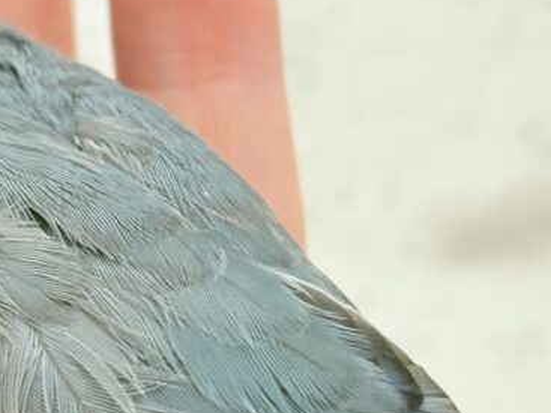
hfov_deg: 11.6
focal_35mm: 170
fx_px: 2705
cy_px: 173
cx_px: 155
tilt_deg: -6.2
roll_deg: +2.1
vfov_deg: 8.7
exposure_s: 1/100
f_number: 1.6
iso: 125
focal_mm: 5.96
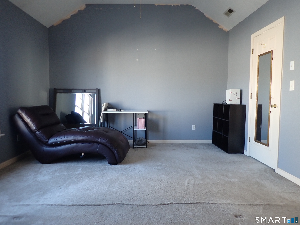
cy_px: 112
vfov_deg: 54.9
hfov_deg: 69.4
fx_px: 217
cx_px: 150
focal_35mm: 25
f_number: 2
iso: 200
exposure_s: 1/40
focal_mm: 4.5
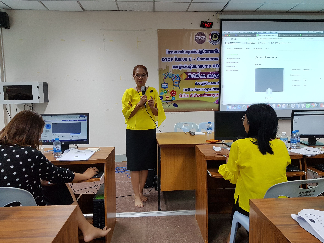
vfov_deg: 53.1
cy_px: 122
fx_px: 243
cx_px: 162
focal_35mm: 26
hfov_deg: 67.3
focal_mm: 4.2
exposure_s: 1/50
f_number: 1.7
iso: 160
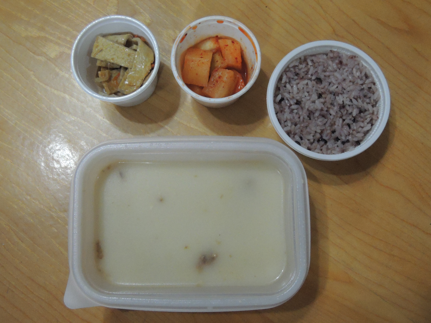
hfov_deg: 46.8
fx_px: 498
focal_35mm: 40
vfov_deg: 36.0
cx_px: 216
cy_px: 162
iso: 1600
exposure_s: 1/80
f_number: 3.3
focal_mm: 7.2
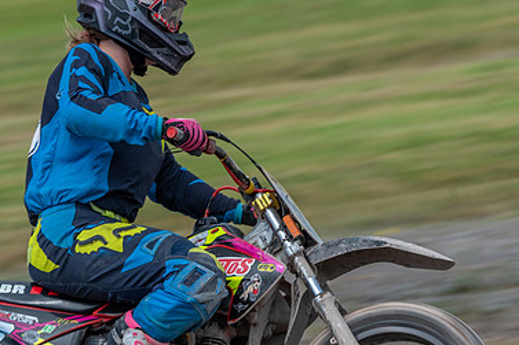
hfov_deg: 3.9
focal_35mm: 535
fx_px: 7709
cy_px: 199
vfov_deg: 2.6
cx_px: 141
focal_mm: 260
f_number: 8
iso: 100
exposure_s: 1/250
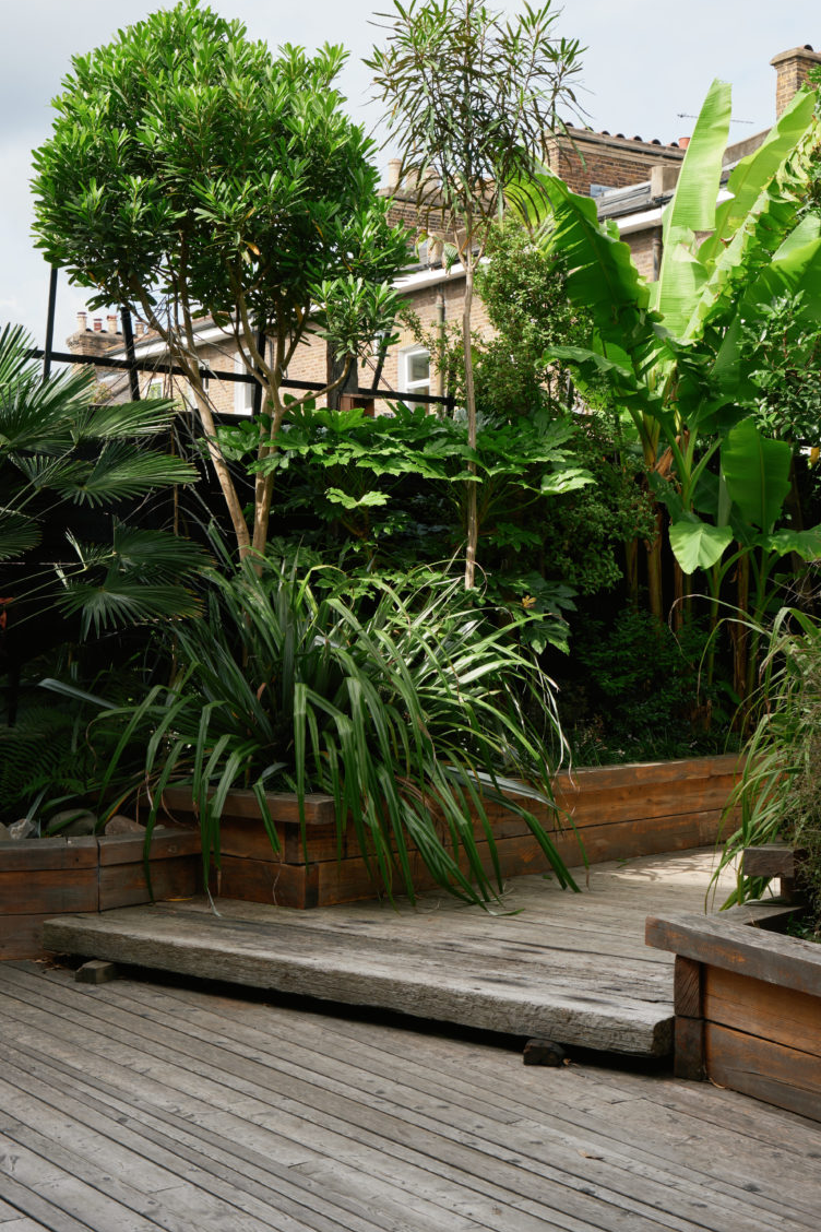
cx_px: 410
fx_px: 1676
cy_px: 613
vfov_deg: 40.3
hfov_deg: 27.5
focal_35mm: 49
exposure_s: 1/30
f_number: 8
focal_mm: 32.1
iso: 160
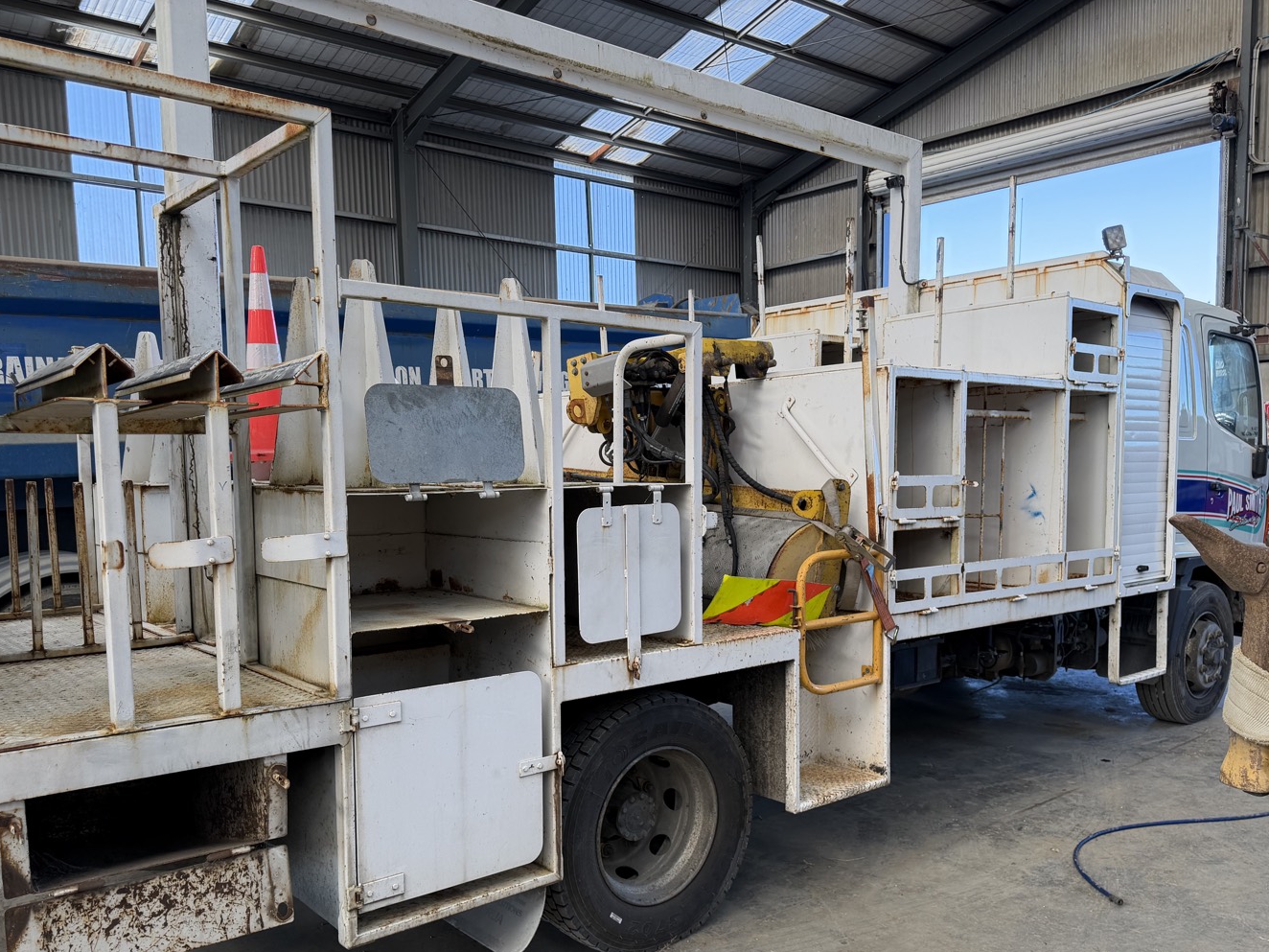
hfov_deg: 61.6
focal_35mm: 29
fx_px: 1063
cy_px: 573
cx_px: 670
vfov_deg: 47.9
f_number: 1.78
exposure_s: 1/267
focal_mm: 6.76
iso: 80
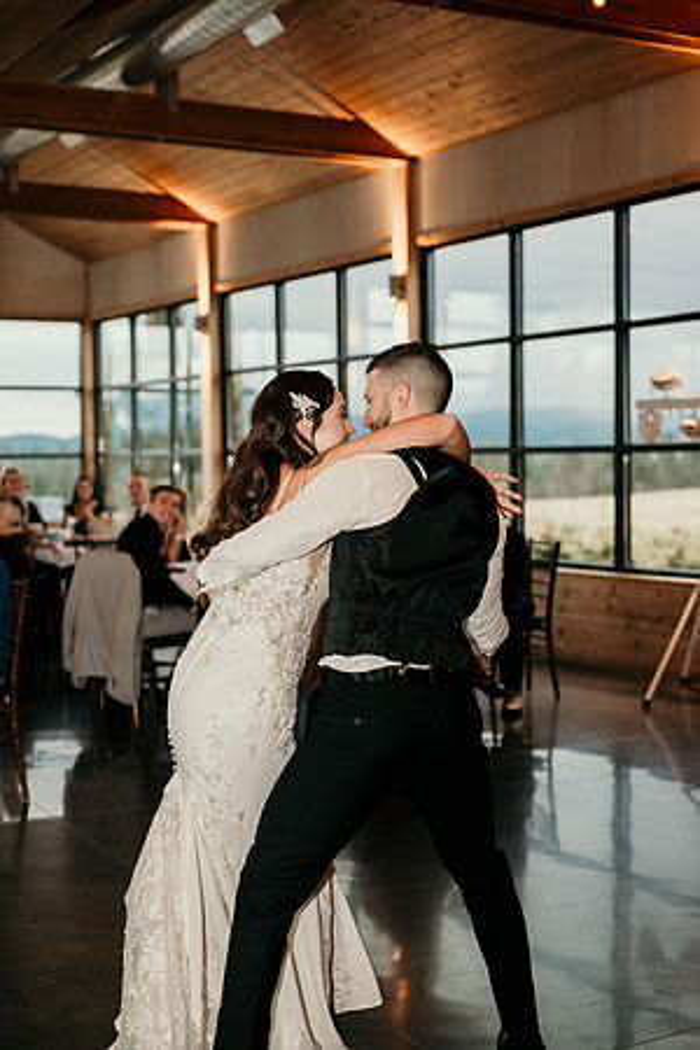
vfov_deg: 39.6
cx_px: 350
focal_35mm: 50
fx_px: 1458
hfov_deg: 27.0
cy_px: 525
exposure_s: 1/100
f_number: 2.8
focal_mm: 50
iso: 500
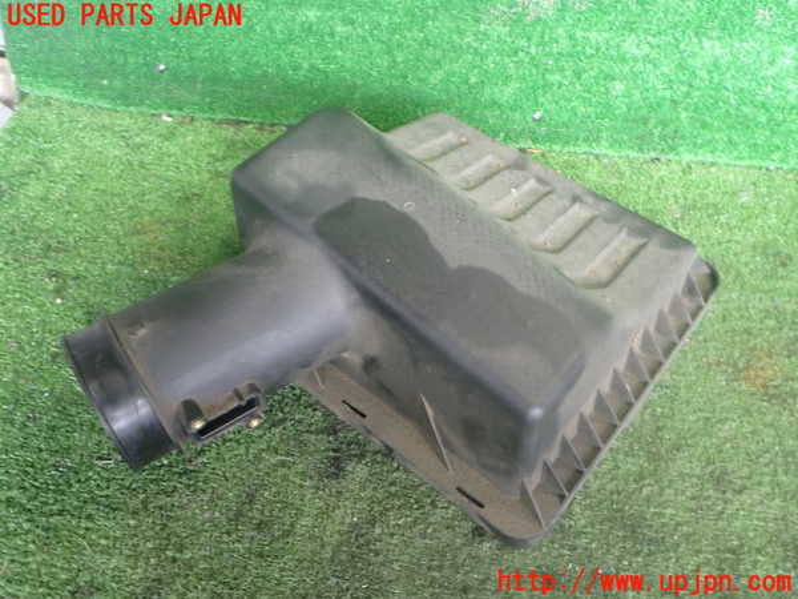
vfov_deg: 46.8
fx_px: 692
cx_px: 399
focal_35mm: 30
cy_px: 300
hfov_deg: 60.0
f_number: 2.3
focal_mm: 5.4
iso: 320
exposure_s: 1/30
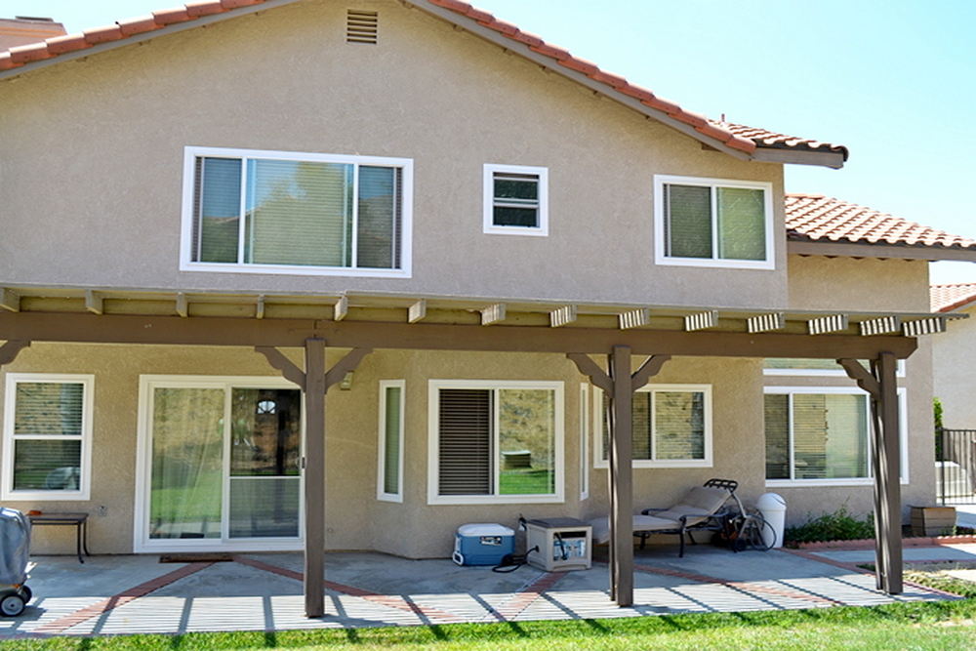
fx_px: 895
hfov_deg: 57.2
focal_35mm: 33
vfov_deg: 40.0
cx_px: 488
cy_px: 326
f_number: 6.3
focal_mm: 22
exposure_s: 1/160
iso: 100
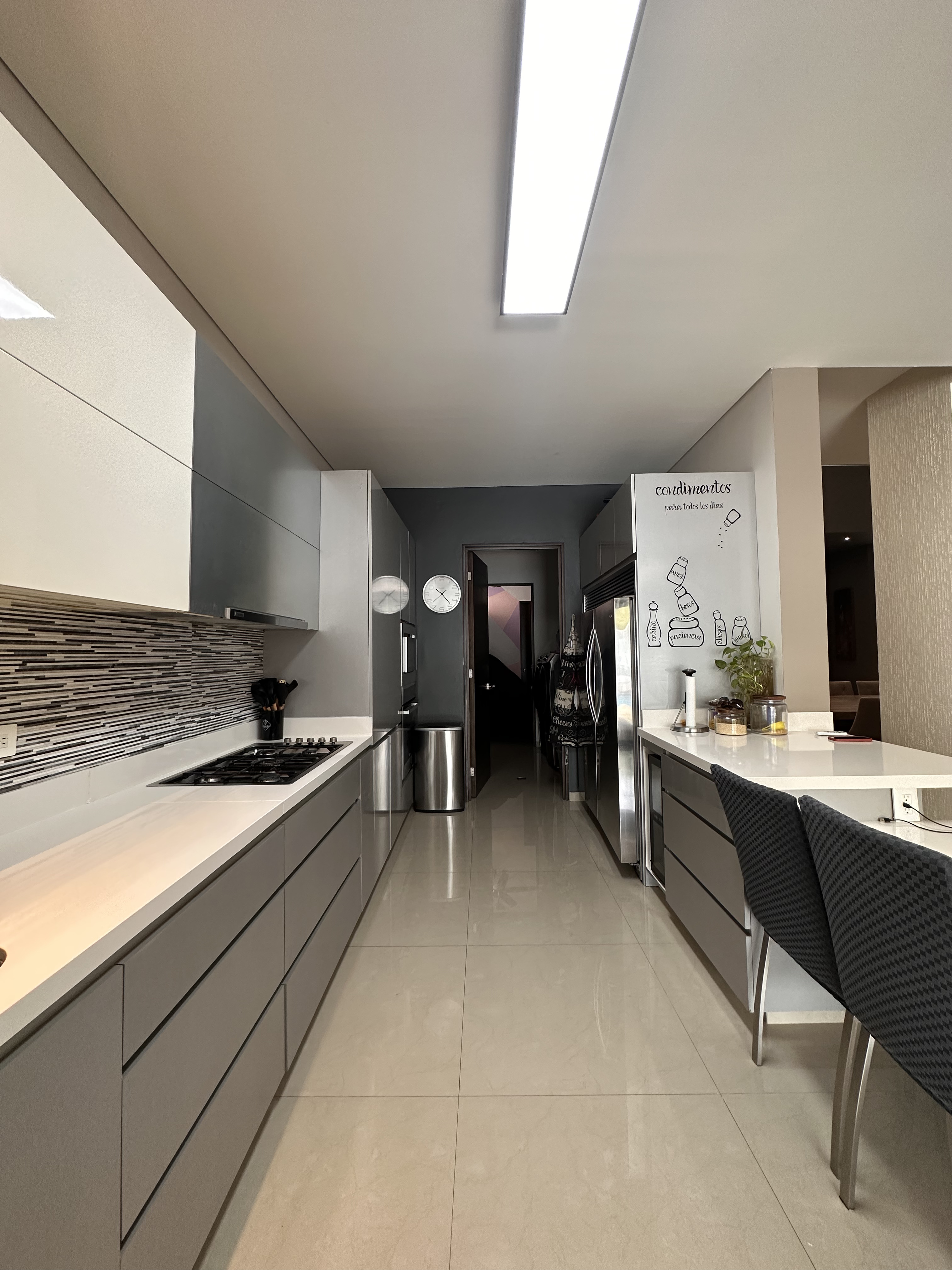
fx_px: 513
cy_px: 635
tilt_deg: +3.0
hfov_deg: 85.7
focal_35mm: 14
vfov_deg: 102.1
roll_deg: +0.0
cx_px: 476
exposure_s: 1/60
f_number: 2.2
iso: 200
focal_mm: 2.22
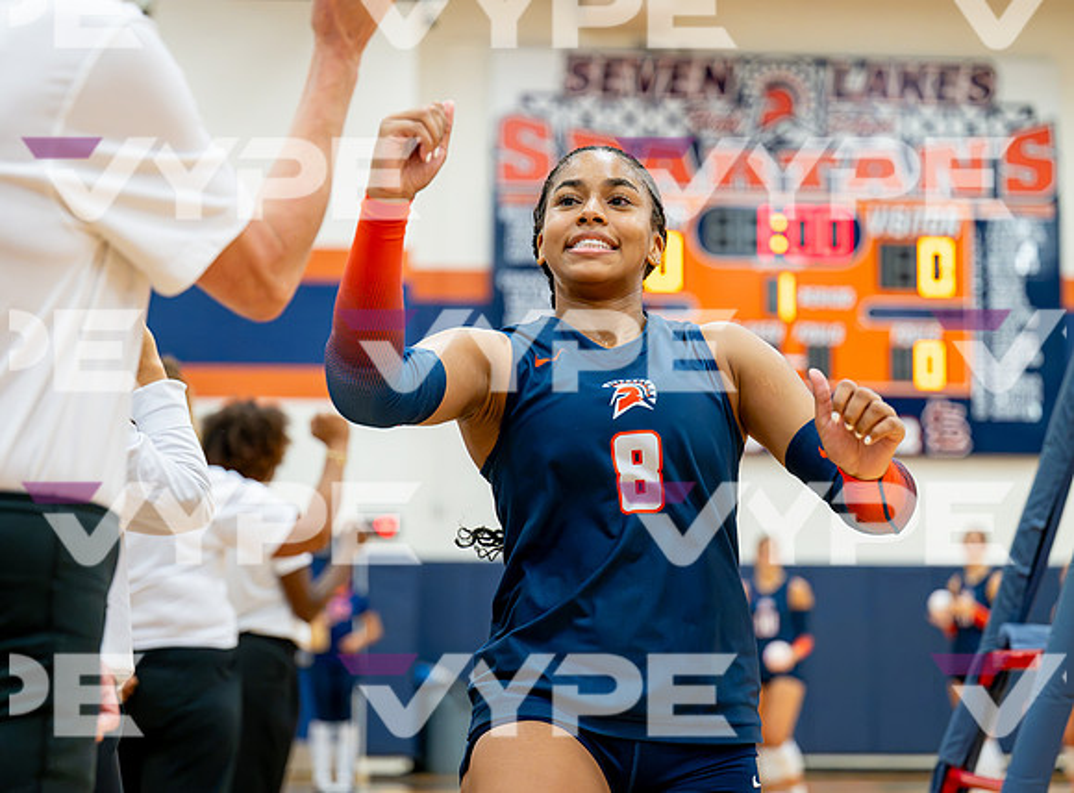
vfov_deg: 19.0
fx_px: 2371
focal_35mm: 77
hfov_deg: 25.5
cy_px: 396
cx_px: 537
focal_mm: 70
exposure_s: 1/800
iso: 4000
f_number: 2.8
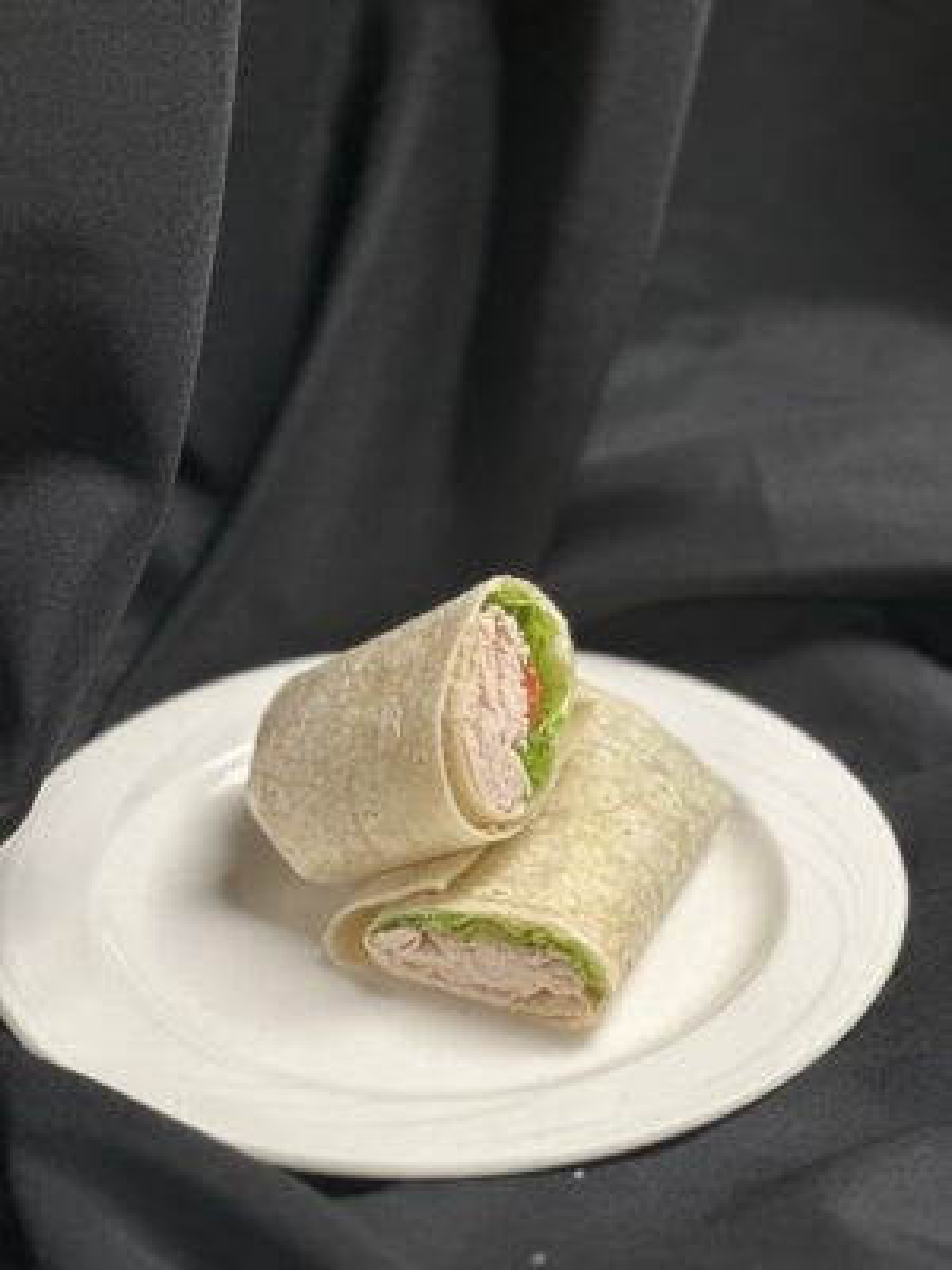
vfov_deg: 25.3
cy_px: 635
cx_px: 476
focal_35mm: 77
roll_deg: +1.7
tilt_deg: -24.8
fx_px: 2824
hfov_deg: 19.1
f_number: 2.8
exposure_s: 1/40
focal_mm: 9
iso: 125
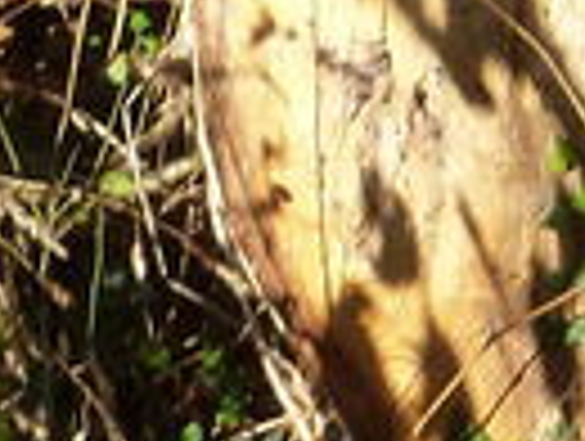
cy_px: -374
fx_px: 5333
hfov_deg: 6.0
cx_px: 1444
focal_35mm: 315
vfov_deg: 4.7
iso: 160
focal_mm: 7.4
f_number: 3.7
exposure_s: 1/250
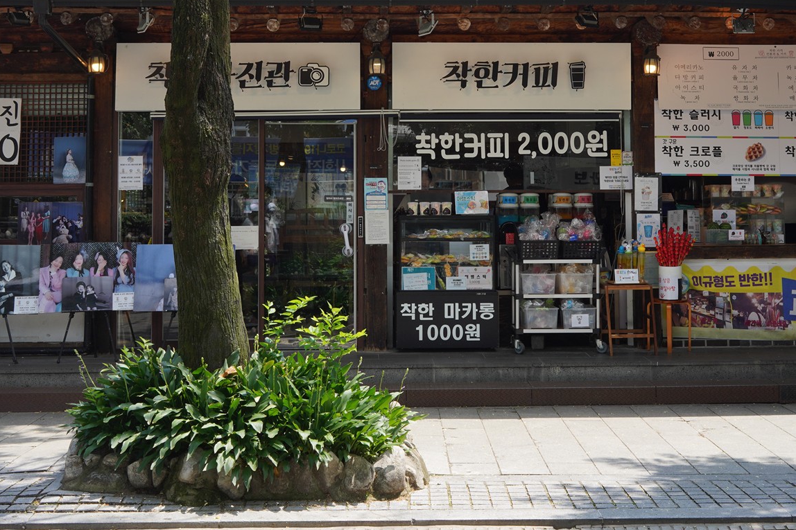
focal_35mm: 61
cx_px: 436
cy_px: 98
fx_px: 1348
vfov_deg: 21.9
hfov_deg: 32.9
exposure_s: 1/100
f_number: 11
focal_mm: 35
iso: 200
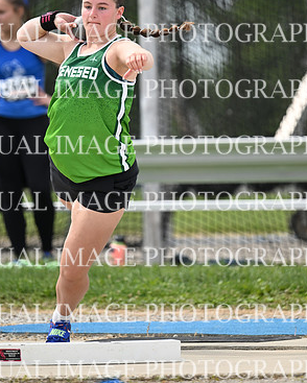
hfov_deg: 2.6
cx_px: 137
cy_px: 117
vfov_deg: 3.3
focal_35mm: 593
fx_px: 6729
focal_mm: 400
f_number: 4.5
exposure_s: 1/2500
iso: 500
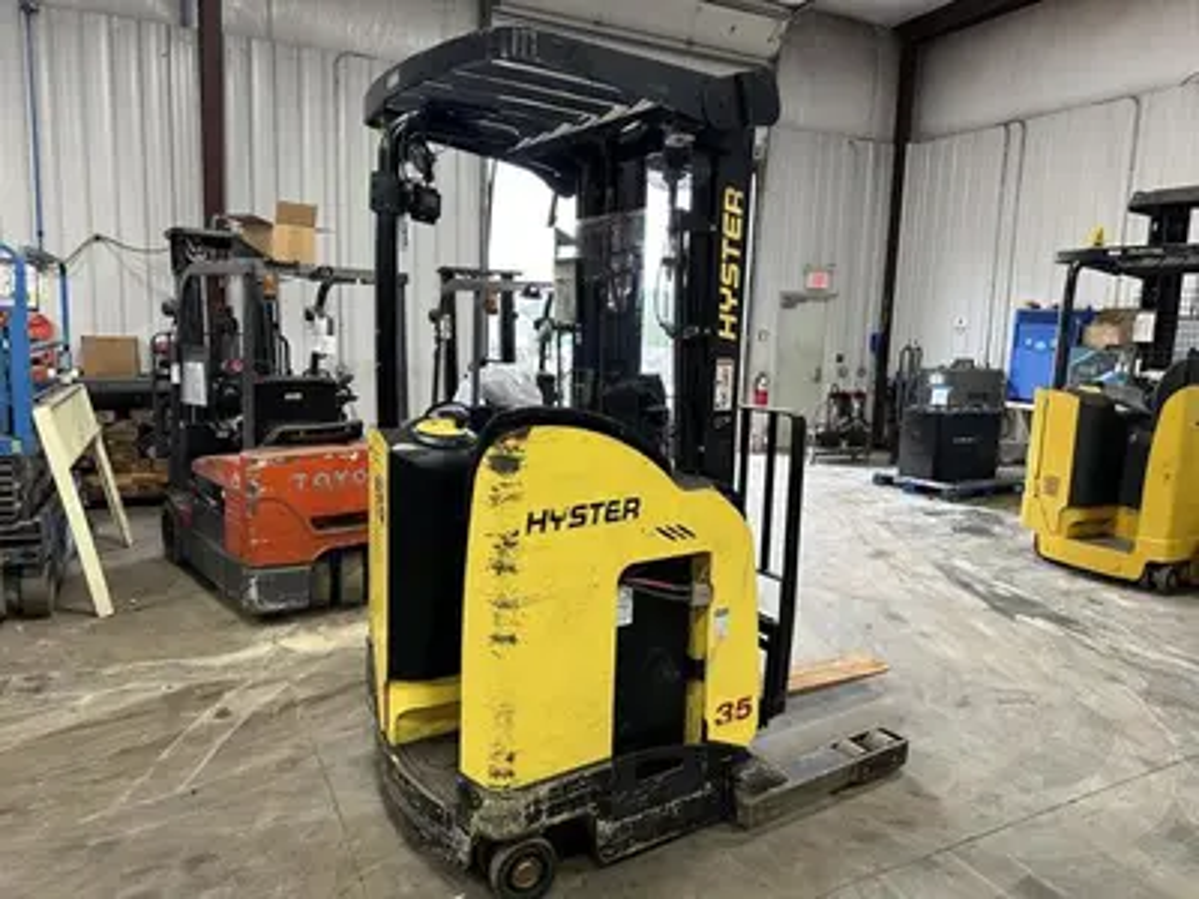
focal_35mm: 24
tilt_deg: -7.3
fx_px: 831
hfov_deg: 71.6
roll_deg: -1.8
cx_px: 600
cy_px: 450
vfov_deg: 56.8
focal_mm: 6.86
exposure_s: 1/100
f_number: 1.78
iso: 250
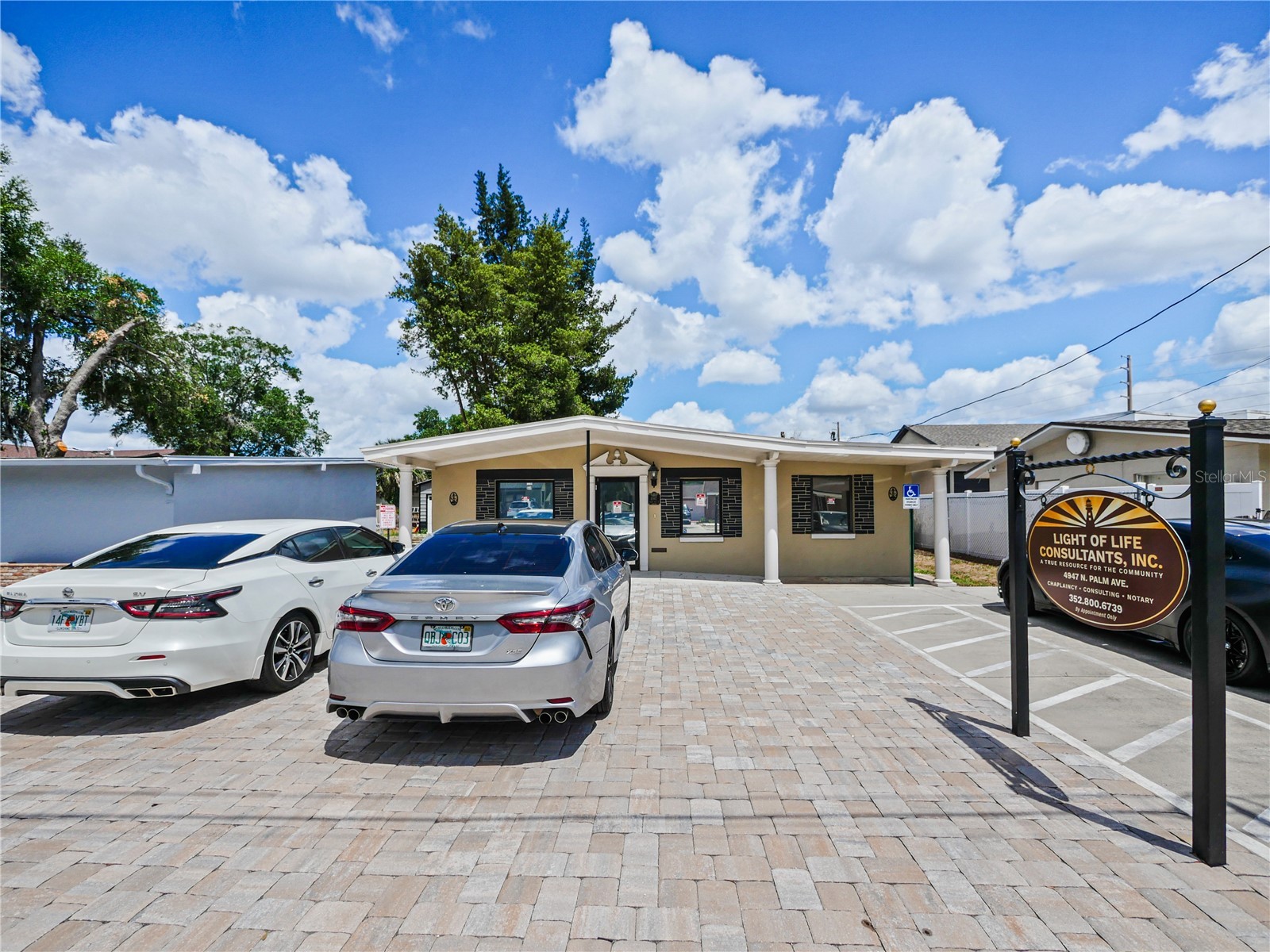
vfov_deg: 85.7
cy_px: 476
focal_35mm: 14
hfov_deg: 102.1
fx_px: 514
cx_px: 635
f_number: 11
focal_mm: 7
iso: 200
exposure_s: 1/2500
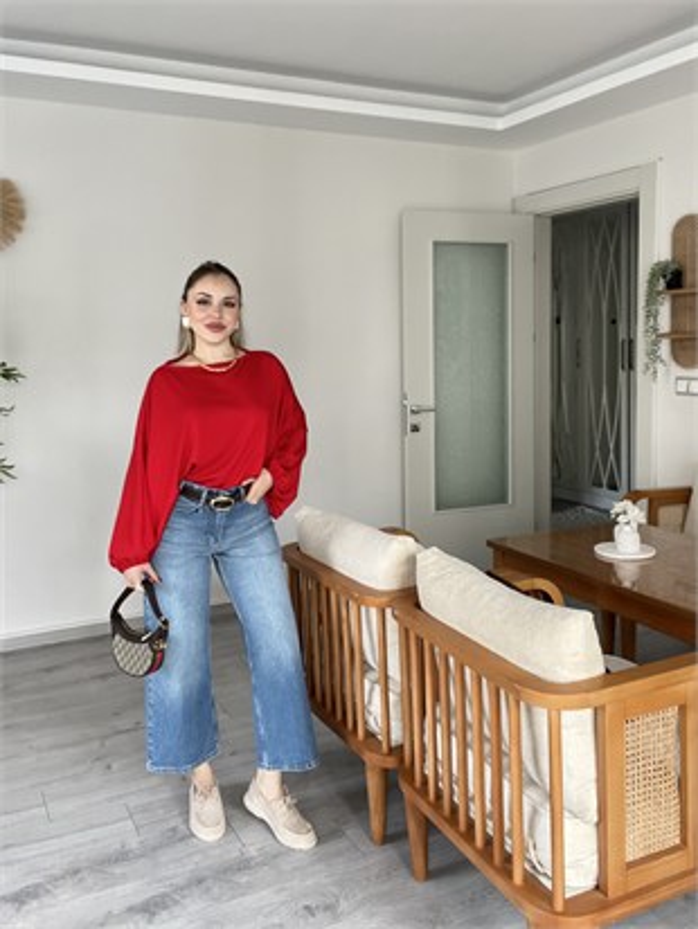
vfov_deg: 59.9
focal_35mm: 30
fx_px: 806
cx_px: 349
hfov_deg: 46.8
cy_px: 464
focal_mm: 2.71
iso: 200
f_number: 2.2
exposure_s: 1/60
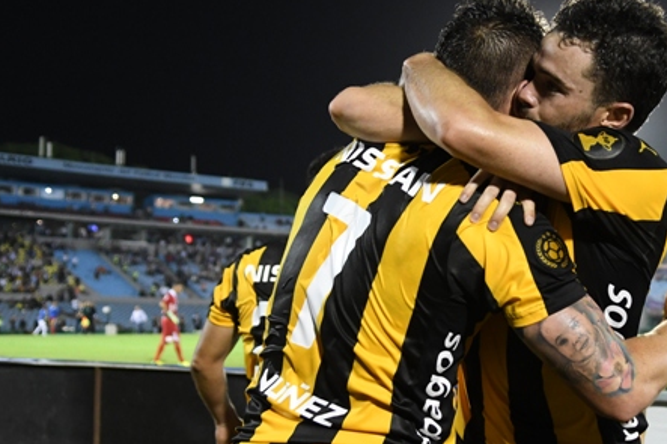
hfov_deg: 30.3
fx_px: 1204
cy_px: 275
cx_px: 527
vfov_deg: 20.9
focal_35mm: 65
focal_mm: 24
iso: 2000
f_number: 2.8
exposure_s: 1/320
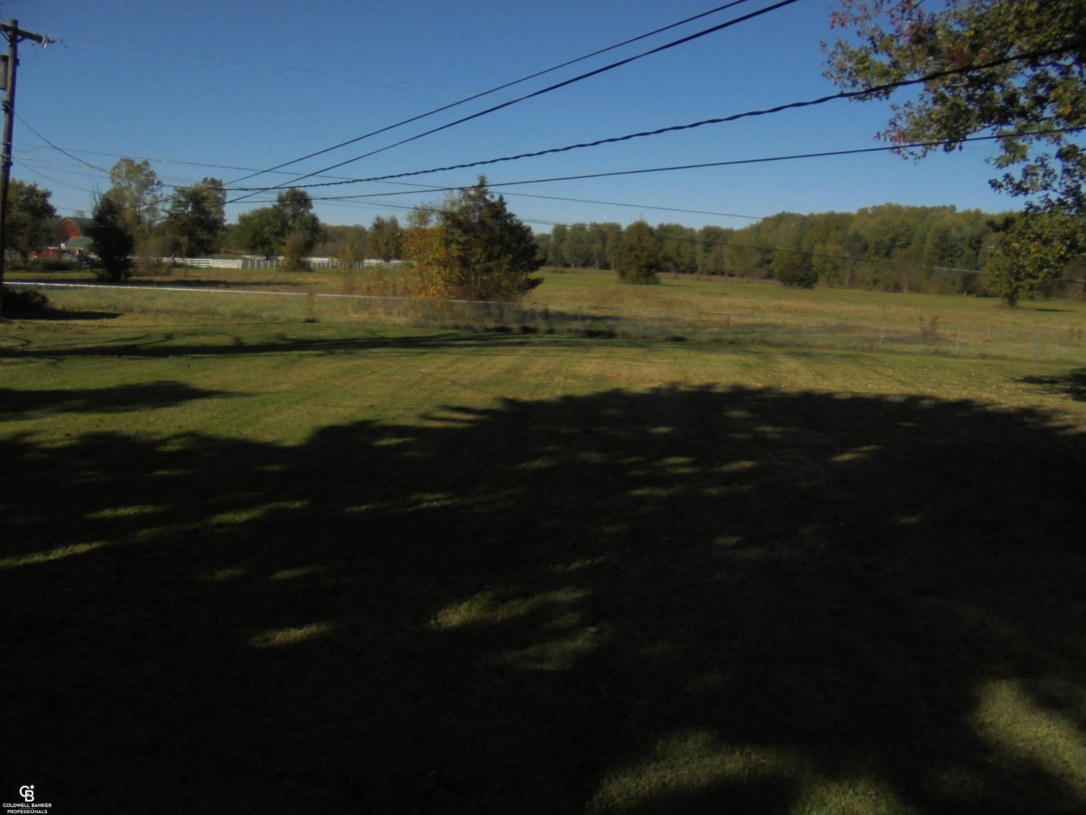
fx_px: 816
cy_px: 408
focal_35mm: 26
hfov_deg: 67.3
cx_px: 543
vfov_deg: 53.1
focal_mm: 4.6
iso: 100
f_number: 3.5
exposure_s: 1/1250
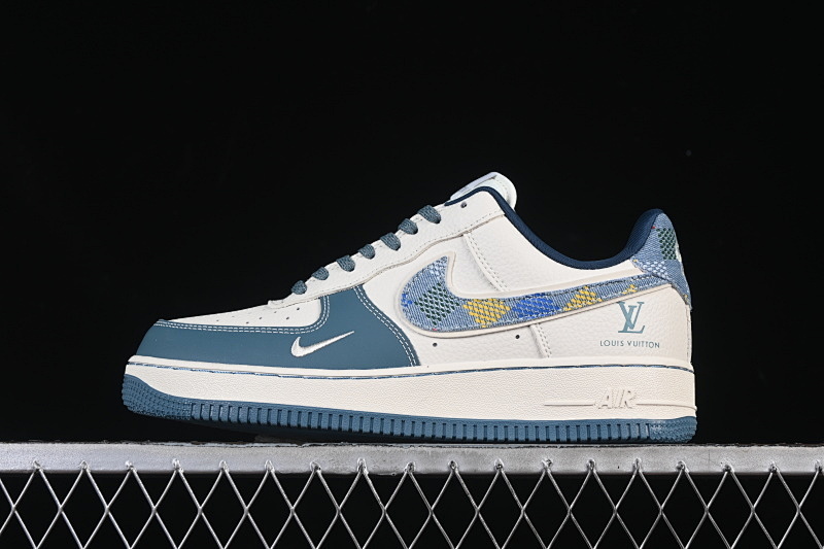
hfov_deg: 27.0
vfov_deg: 18.2
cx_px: 412
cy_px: 274
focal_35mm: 75
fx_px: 1716
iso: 160
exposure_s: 1/80
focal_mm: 50
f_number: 8
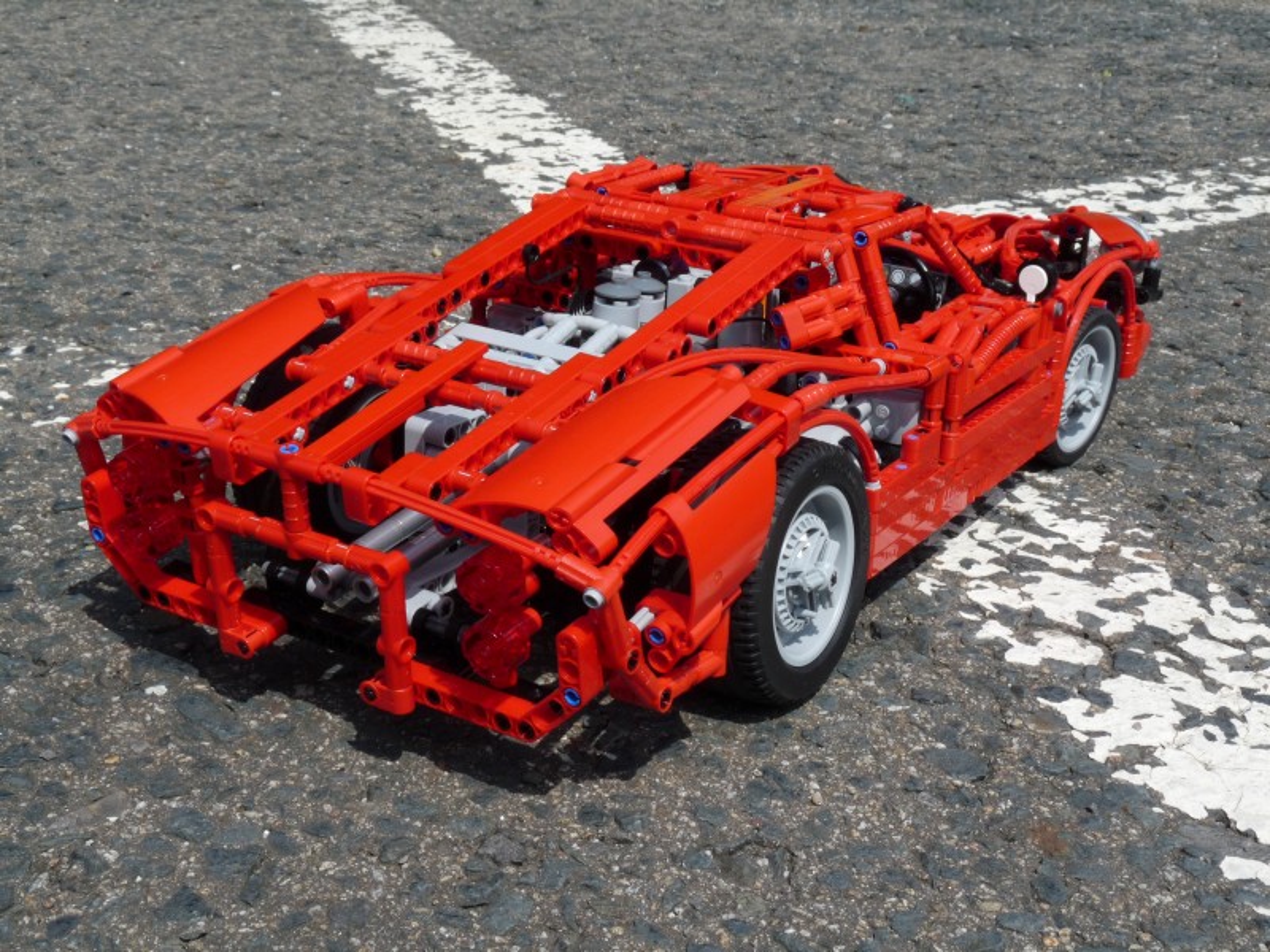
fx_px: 1798
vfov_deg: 29.7
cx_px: 635
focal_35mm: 49
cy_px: 476
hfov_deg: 38.9
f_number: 8
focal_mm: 8.7
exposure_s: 1/400
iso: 100
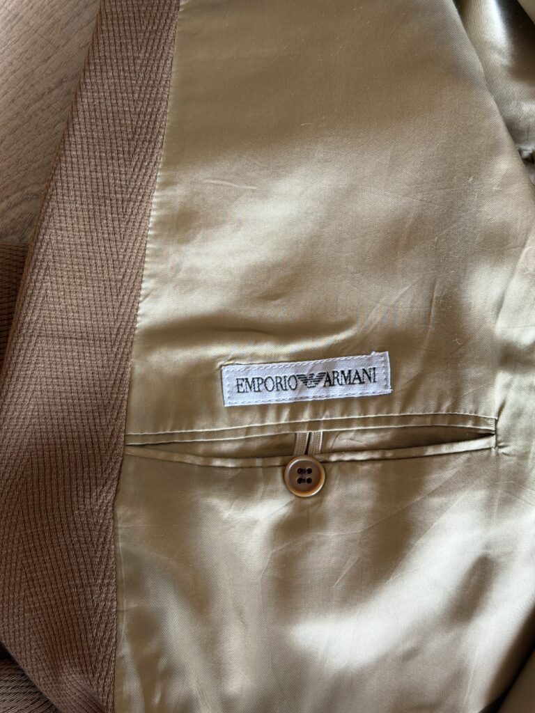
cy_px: 356
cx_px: 268
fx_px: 989
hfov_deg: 30.3
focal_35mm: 48
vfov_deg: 39.7
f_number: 1.78
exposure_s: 1/106
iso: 100
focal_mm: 6.76
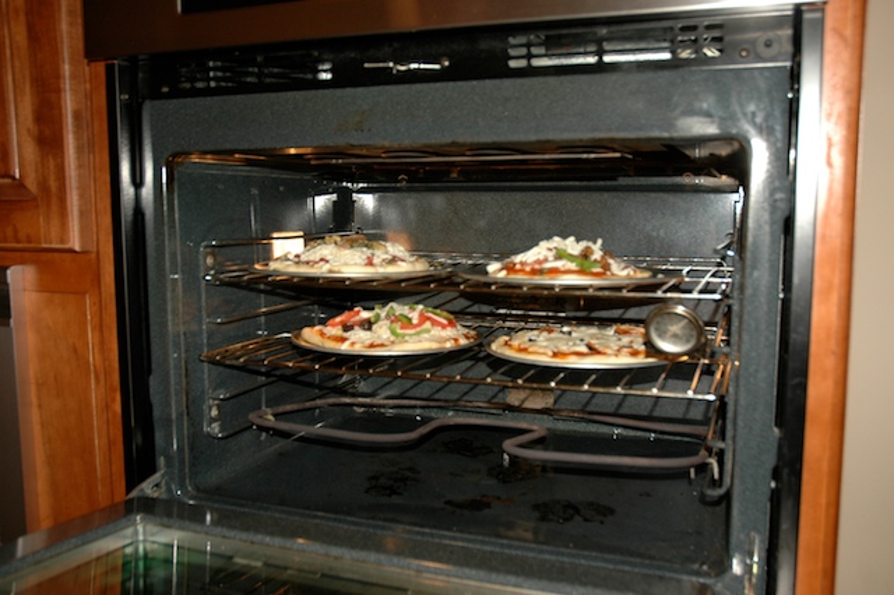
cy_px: 298
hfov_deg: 57.2
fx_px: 819
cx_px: 447
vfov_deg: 39.9
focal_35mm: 33
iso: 200
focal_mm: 22
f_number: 3.8
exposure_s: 1/60
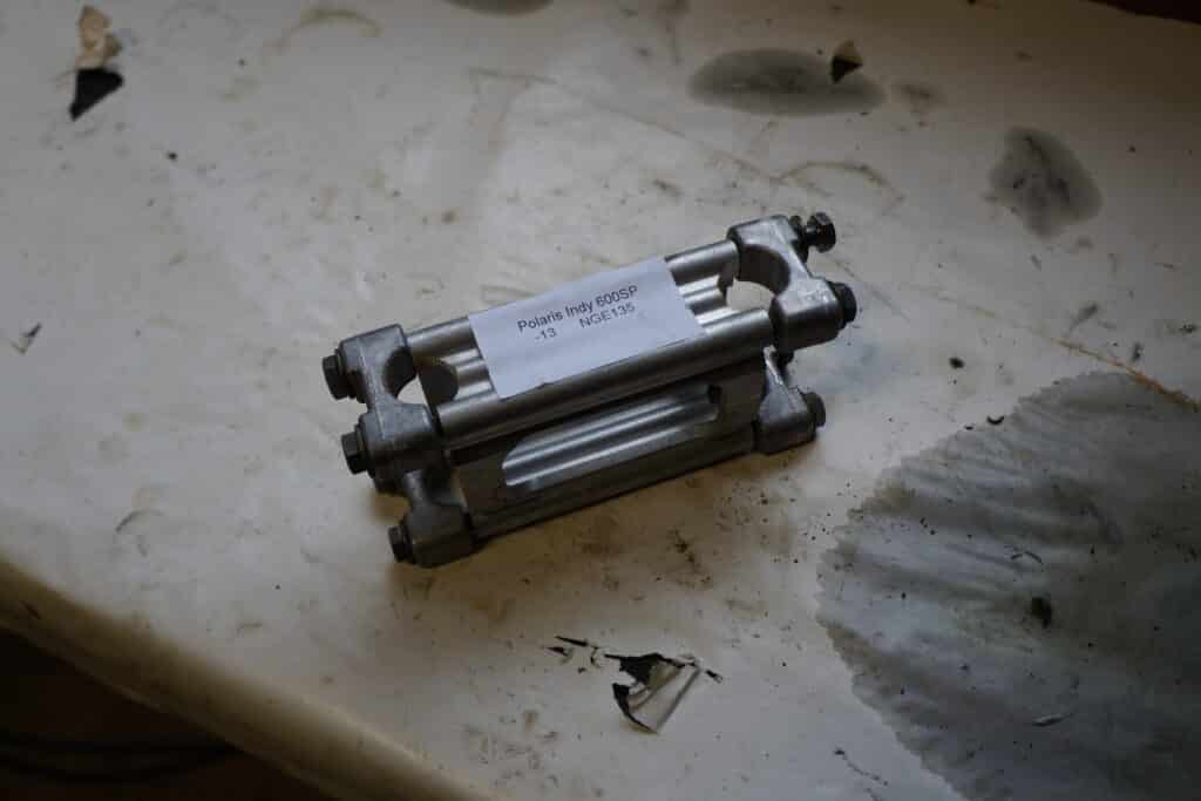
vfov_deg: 47.9
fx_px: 901
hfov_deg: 67.4
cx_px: 600
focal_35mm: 27
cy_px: 400
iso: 200
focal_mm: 18
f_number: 3.5
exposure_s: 1/60
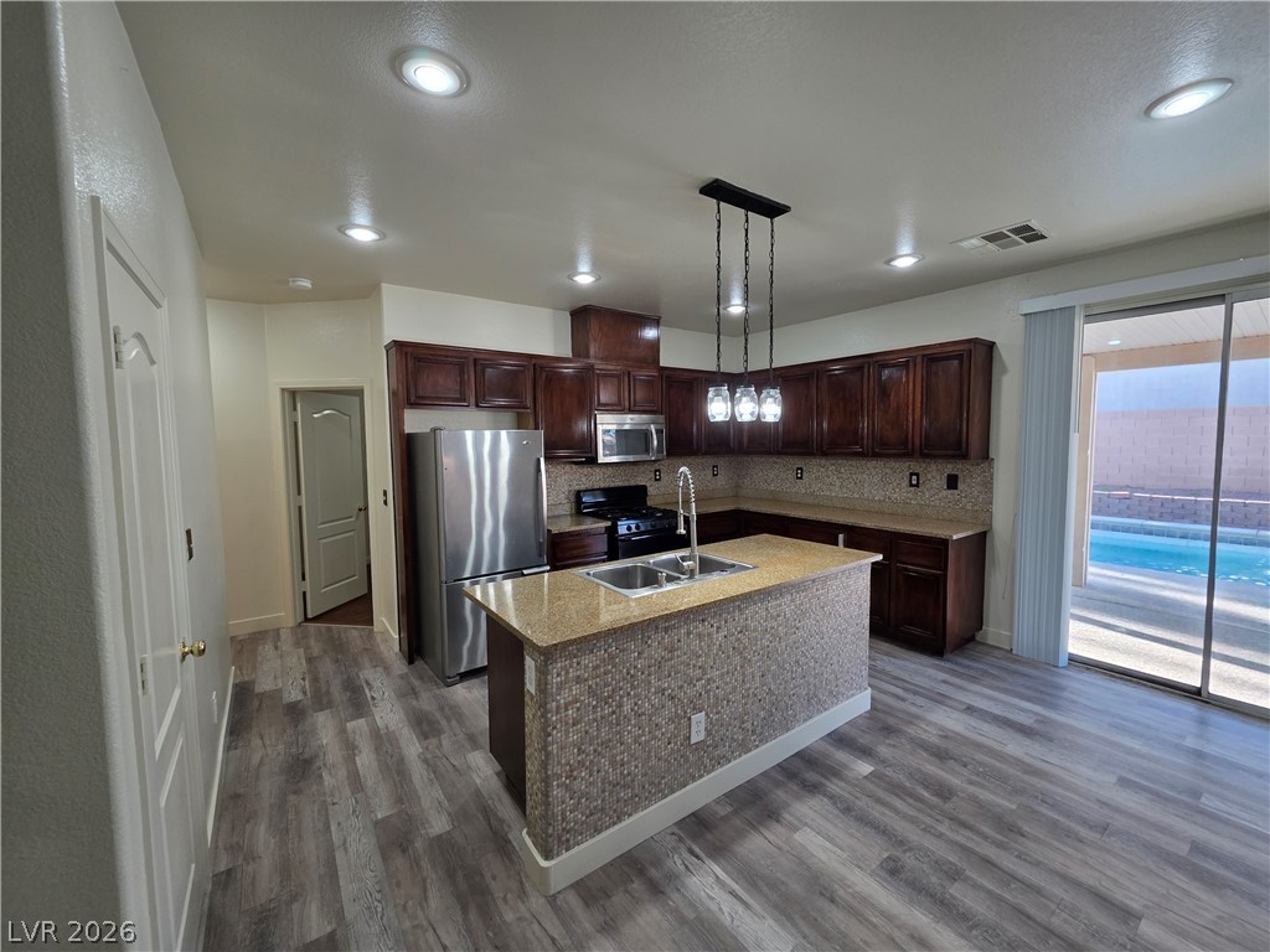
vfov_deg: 89.9
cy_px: 476
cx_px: 635
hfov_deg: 106.2
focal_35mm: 13
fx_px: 477
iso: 160
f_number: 1.9
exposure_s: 1/120
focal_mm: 2.2
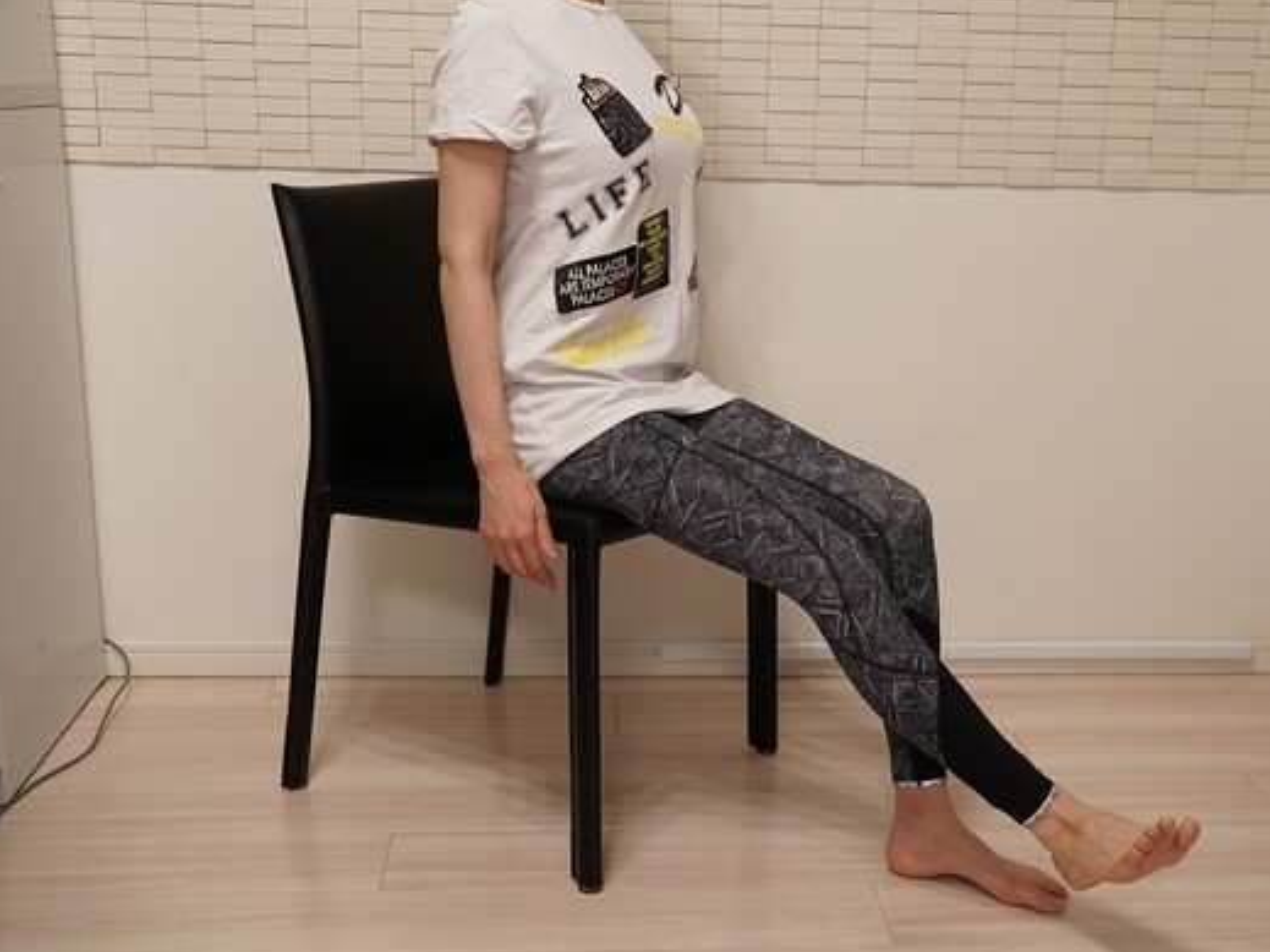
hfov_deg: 46.7
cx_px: 712
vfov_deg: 35.9
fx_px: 1467
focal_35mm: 40
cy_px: 480
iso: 2500
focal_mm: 24
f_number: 4
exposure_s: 1/160
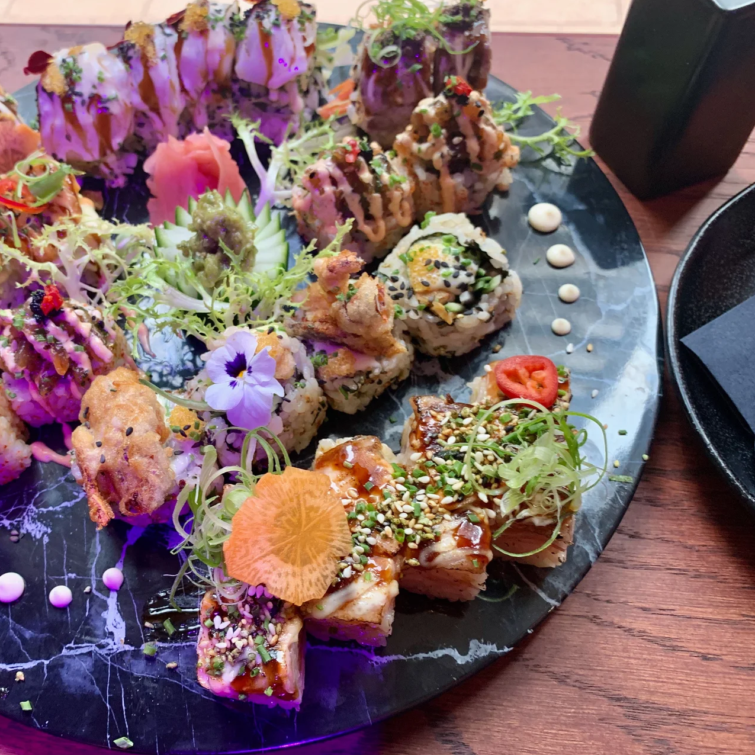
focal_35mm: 31
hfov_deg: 51.7
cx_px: 265
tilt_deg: -59.6
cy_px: 380
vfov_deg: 52.5
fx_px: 765
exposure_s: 1/60
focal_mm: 4.25
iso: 160
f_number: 1.8
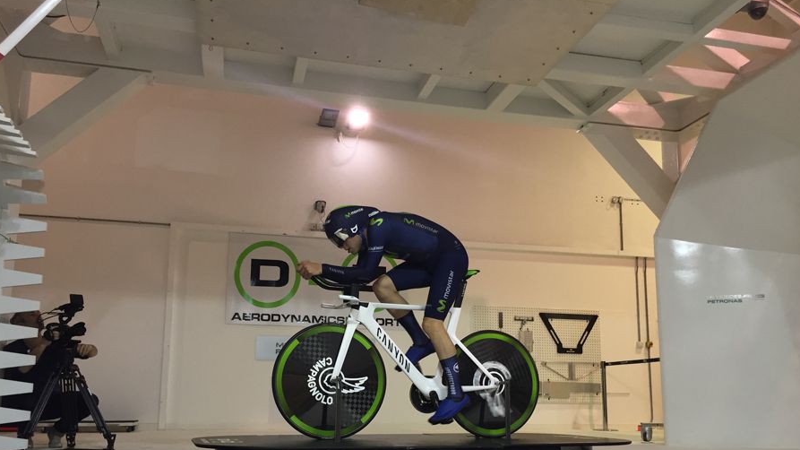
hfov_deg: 61.0
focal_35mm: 32
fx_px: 679
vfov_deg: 36.3
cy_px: 298
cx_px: 400
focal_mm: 4.15
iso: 32
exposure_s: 1/33
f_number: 2.2
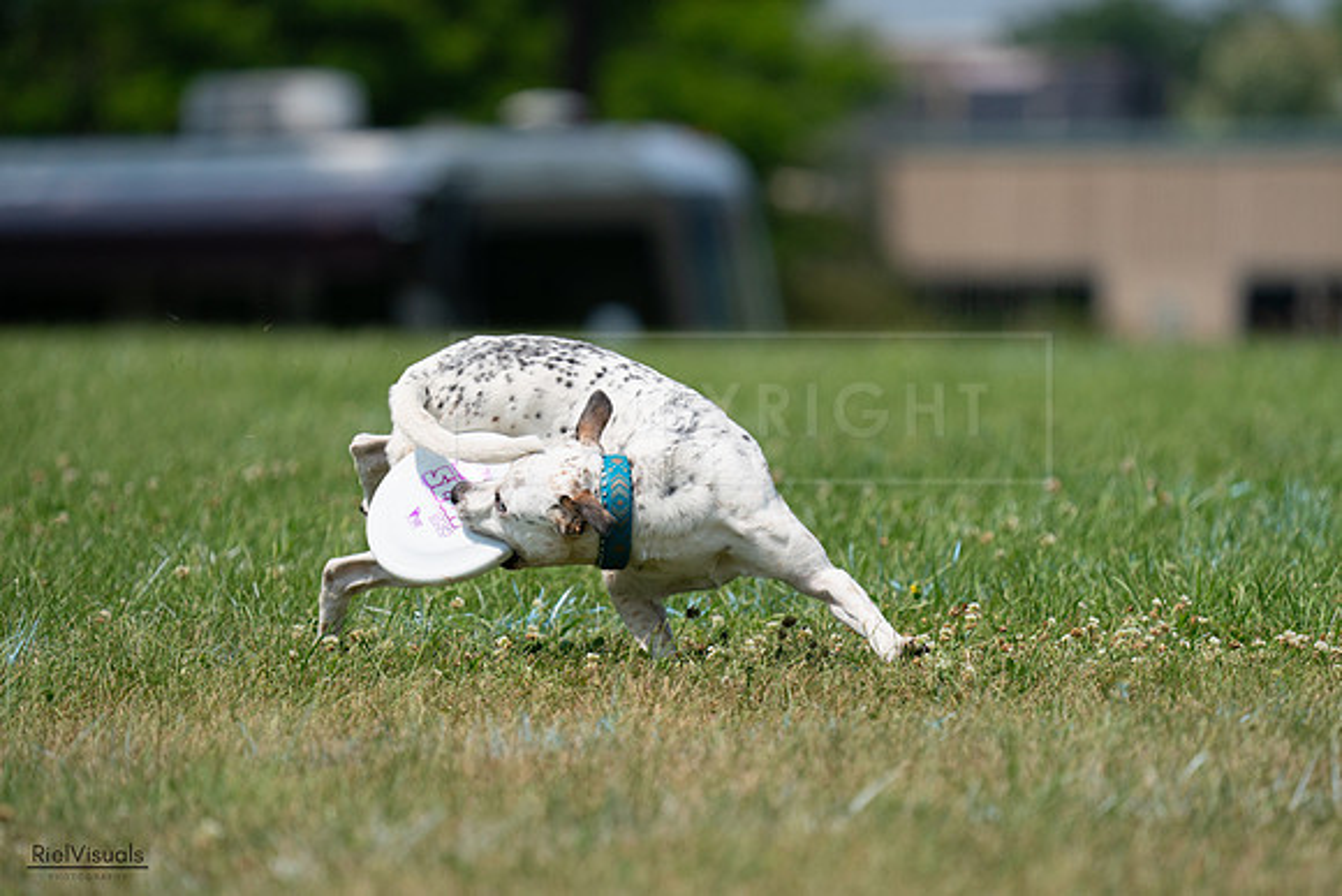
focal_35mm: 419
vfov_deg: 3.3
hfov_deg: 4.9
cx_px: 671
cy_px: 448
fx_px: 15622
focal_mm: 419
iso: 640
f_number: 6.3
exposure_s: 1/4000
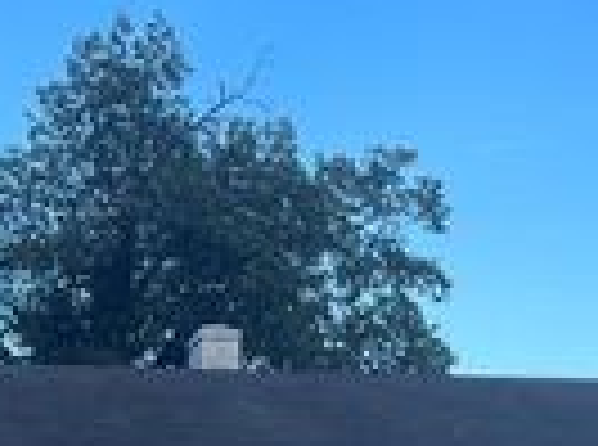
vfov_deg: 14.9
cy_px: 399
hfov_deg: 19.3
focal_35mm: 98
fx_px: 1688
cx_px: -40
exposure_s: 1/855
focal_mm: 5.1
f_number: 1.6
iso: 32
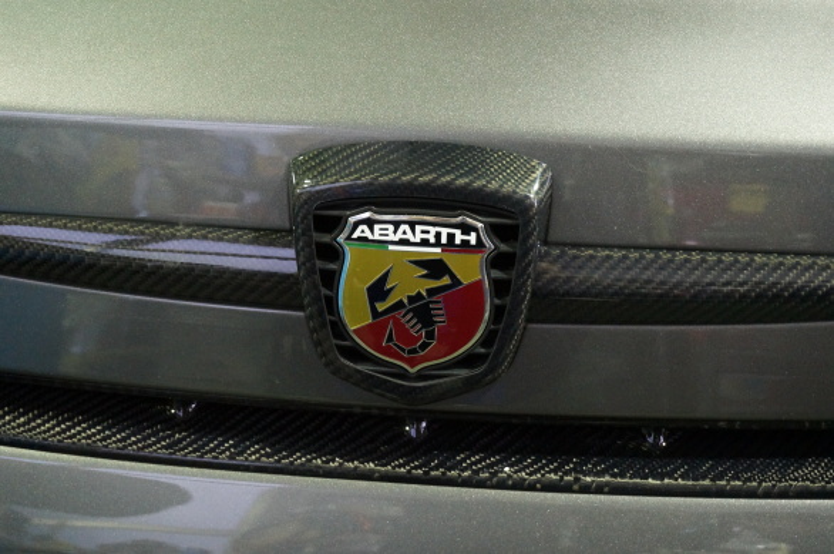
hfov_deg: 31.2
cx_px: 417
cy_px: 277
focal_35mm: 64
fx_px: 1492
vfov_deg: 21.0
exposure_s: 1/30
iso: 3200
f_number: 5.6
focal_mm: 43
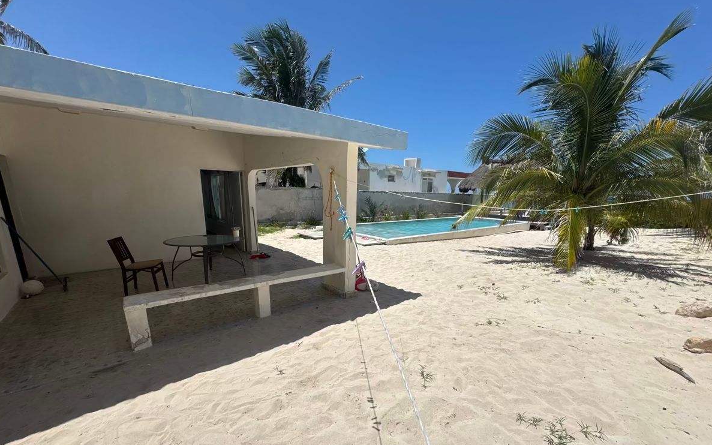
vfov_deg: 74.1
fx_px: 291
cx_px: 356
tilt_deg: -13.1
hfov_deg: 101.5
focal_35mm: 15
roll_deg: -1.1
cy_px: 263
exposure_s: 1/3906
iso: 50
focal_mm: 2.22
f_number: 2.2
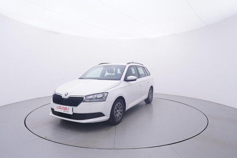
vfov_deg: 56.2
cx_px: 118
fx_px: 148
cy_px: 79
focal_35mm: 22
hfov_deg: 77.3
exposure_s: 1/80
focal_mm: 15
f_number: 5
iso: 200
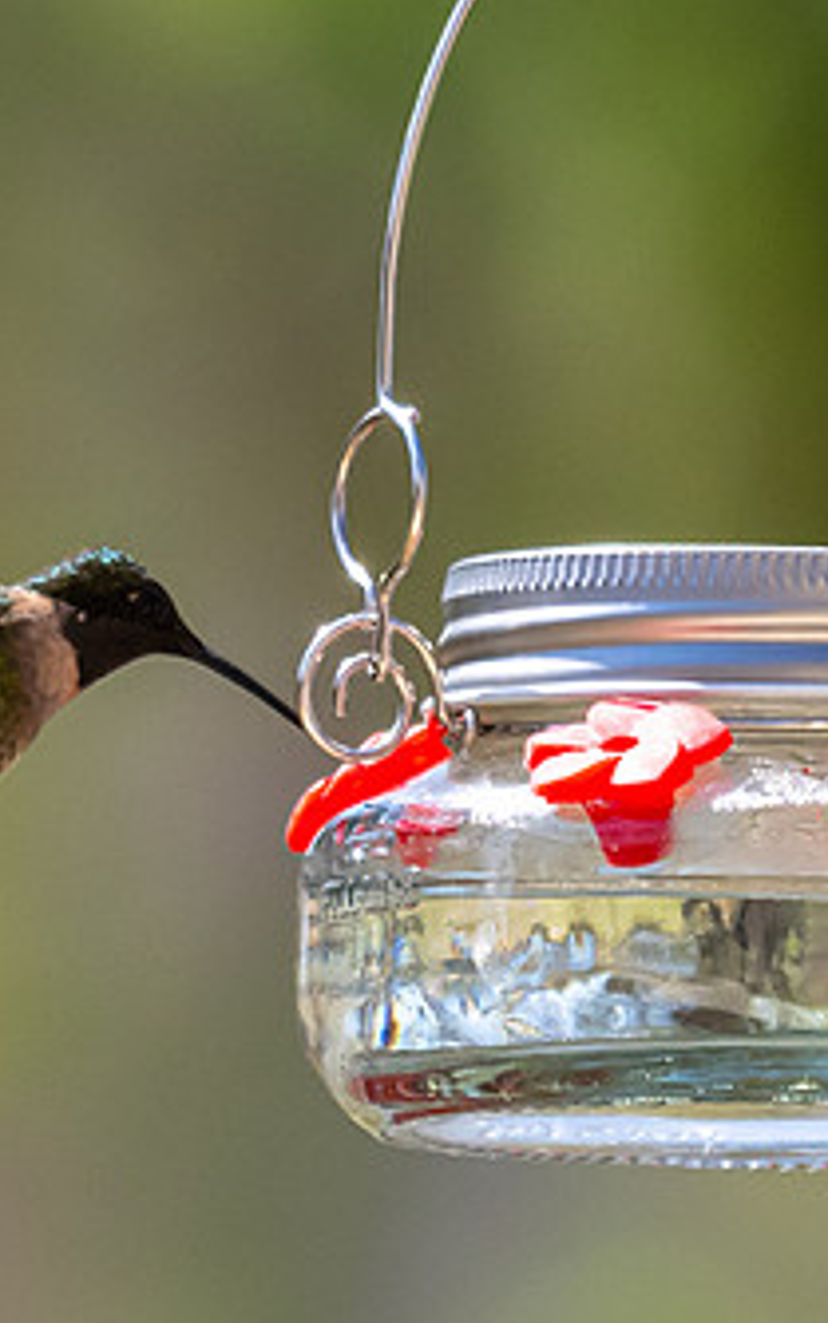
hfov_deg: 1.0
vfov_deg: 1.6
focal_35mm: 1351
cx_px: 404
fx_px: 48736
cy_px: 888
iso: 1400
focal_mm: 290
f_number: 5.6
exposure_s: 1/3200
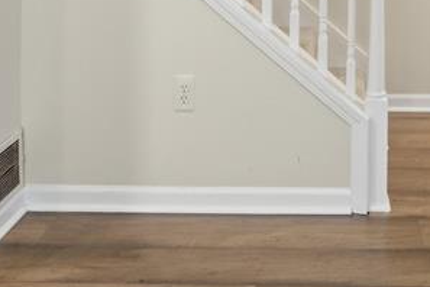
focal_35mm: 62
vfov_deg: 19.4
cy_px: -130
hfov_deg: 31.7
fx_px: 740
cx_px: 334
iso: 400
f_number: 8
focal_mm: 18
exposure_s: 1/160
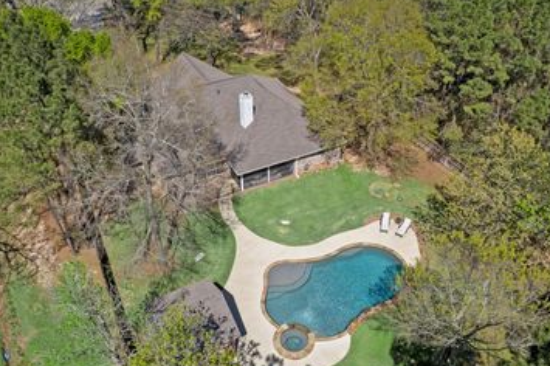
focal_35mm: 31
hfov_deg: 60.3
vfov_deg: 42.0
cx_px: 285
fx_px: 473
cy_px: 223
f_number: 2.8
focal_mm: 8.38
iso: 100
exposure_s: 1/200
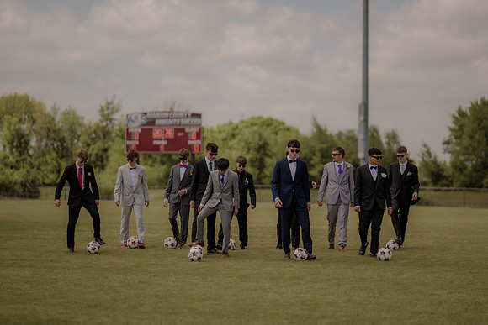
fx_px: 1275
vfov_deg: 14.6
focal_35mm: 94
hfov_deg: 21.7
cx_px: 258
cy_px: 175
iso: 125
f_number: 1.4
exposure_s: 1/4000
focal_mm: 85
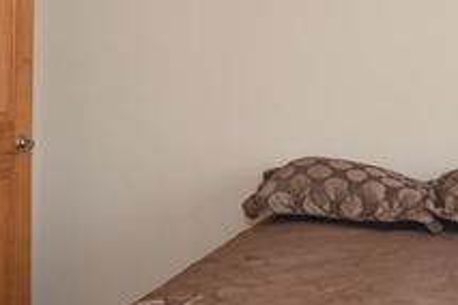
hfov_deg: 23.9
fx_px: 1030
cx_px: 462
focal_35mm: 81
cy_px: 46
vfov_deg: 16.7
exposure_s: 1/125
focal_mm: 18
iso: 640
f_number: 5.6
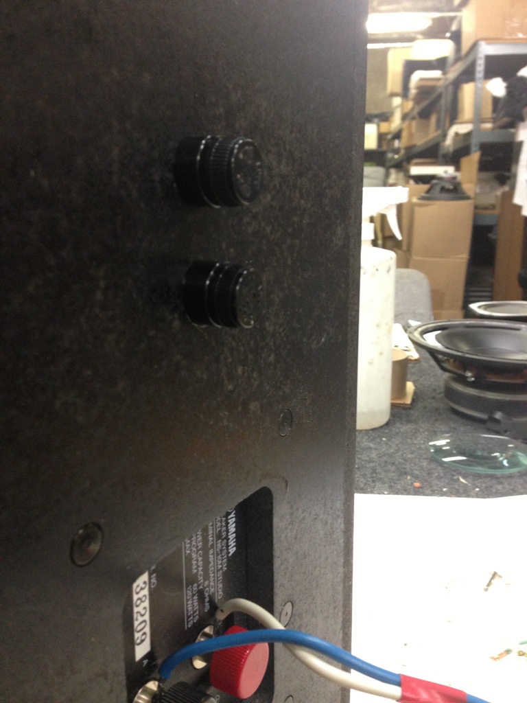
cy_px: 352
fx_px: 670
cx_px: 264
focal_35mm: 33
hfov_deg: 42.9
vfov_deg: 55.4
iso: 250
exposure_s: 1/20
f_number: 2.4
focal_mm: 4.13
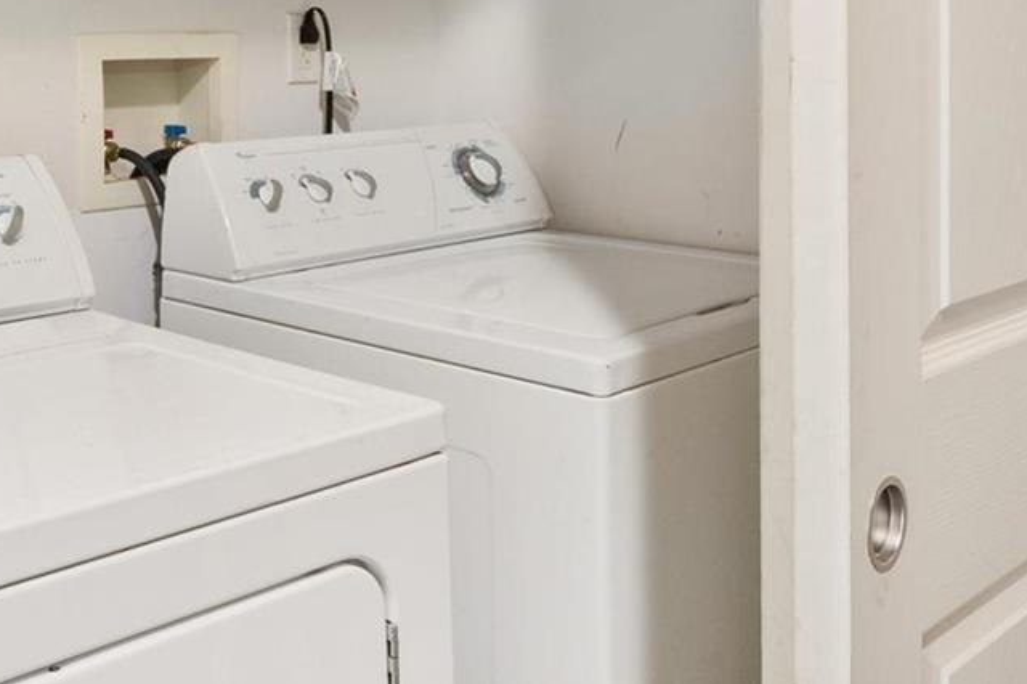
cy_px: 239
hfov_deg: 45.2
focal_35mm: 40
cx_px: 157
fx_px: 1140
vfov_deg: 33.1
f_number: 8
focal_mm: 8
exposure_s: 2.5
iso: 400
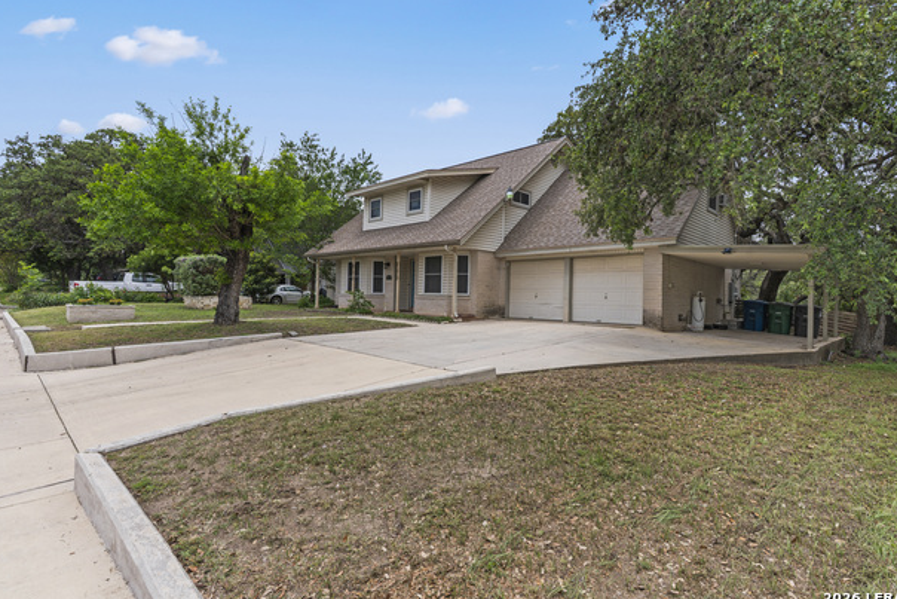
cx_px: 466
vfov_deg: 67.4
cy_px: 289
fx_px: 449
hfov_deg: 89.9
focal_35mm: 18
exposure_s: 1/125
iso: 100
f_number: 8
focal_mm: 17
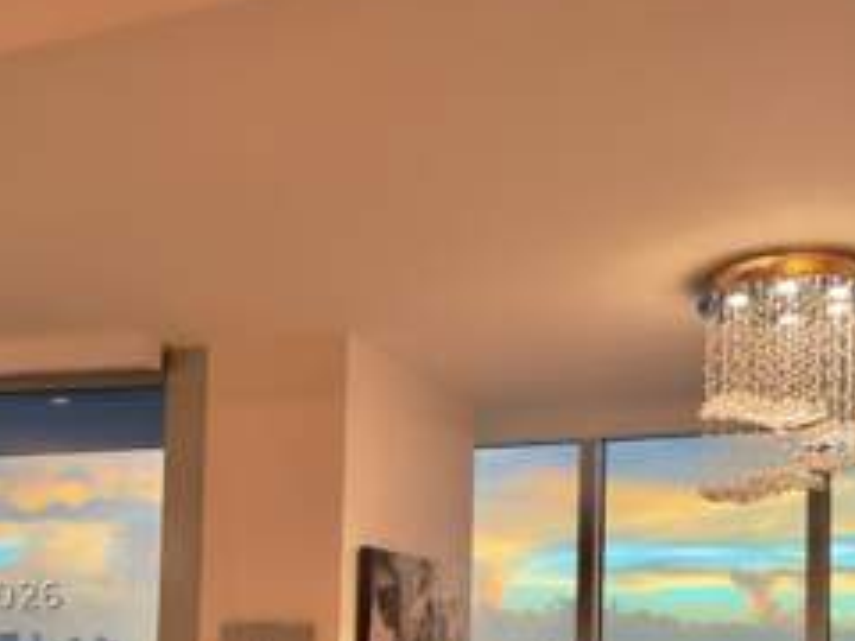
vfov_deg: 28.9
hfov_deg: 39.6
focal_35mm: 48
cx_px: 388
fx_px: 1186
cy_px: 595
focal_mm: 6.76
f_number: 1.78
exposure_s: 1/60
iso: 100
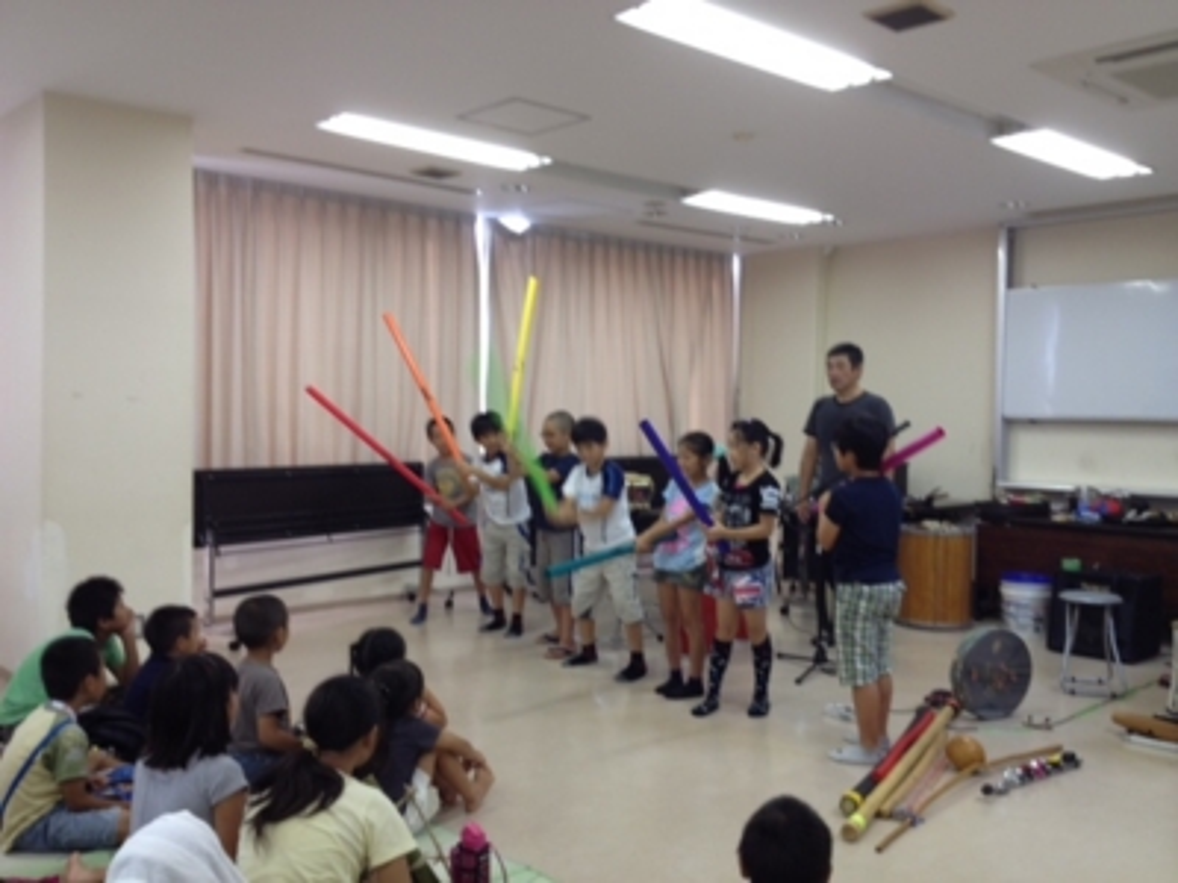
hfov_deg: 52.6
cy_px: 442
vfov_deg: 40.7
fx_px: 1191
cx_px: 589
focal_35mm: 35
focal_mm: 4.28
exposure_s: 1/20
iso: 50
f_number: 2.4
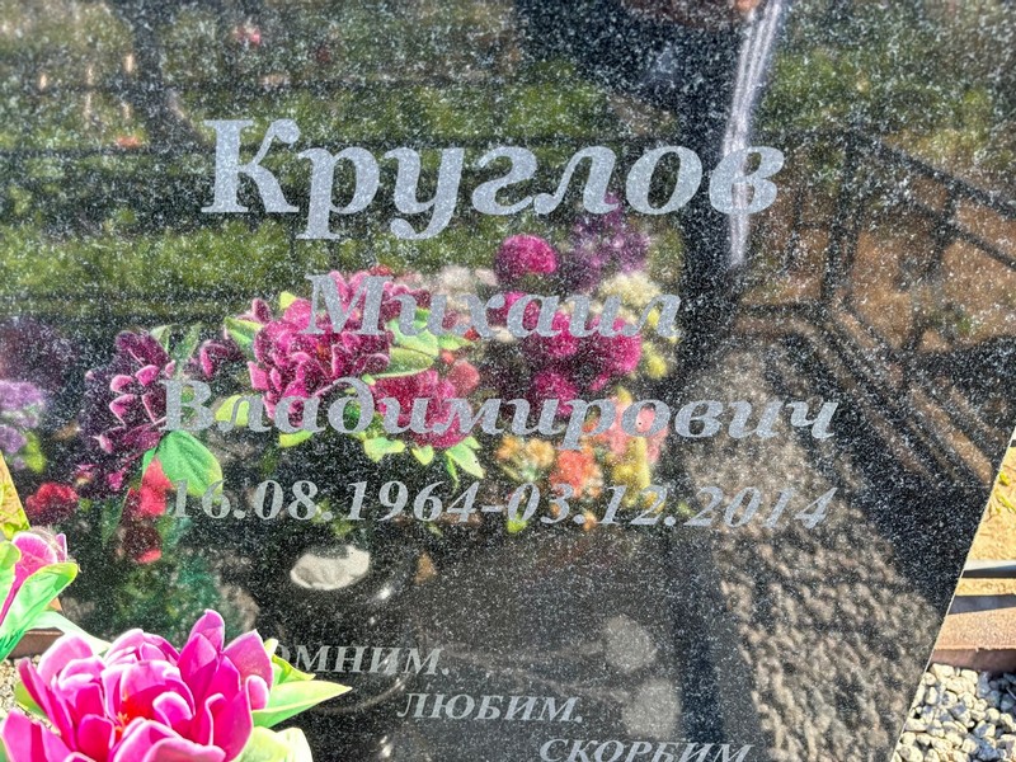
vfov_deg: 53.1
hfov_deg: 67.3
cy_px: 381
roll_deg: +1.0
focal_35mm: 26
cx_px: 508
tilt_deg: -34.0
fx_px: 763
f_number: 1.6
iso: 50
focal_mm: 5.96
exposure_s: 1/272
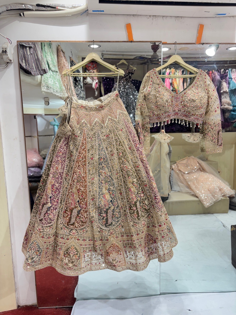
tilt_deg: -9.7
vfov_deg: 67.3
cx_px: 118
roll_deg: +0.0
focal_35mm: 26
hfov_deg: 53.1
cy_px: 158
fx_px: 236
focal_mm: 5.96
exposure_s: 1/100
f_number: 1.6
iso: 80
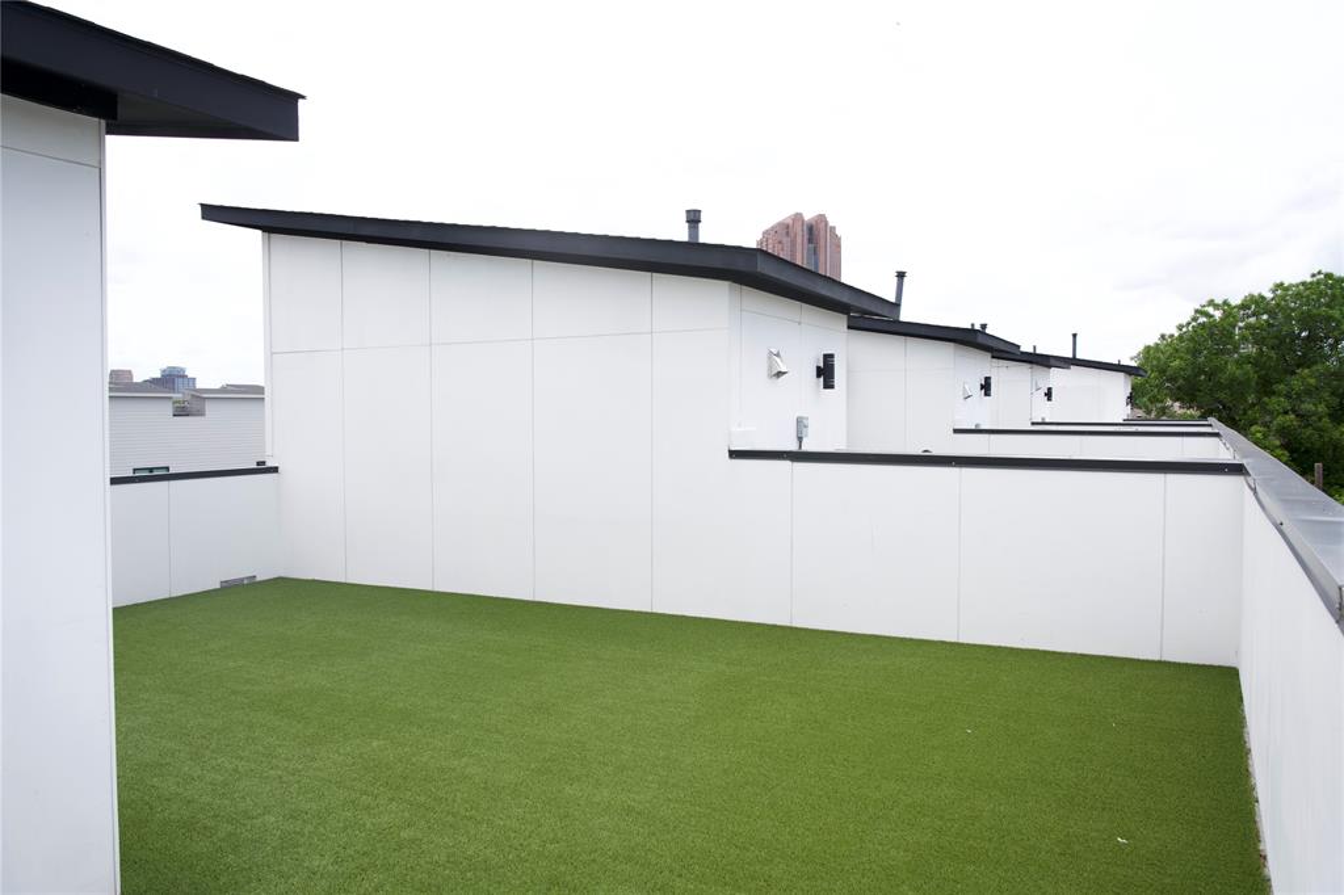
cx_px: 672
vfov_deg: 53.1
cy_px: 448
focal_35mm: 24
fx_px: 896
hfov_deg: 73.8
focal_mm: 24
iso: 100
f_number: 5
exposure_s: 1/320
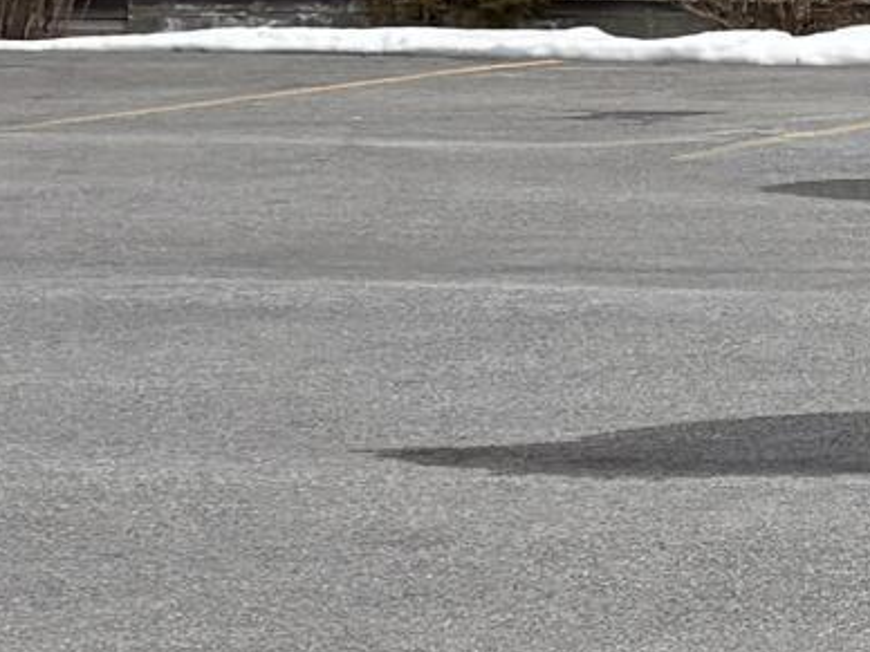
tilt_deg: +2.6
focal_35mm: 201
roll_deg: -0.2
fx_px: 5052
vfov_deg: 7.2
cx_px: 2706
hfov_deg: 8.2
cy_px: -450
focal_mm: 5.96
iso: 50
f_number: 1.6
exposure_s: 1/3125
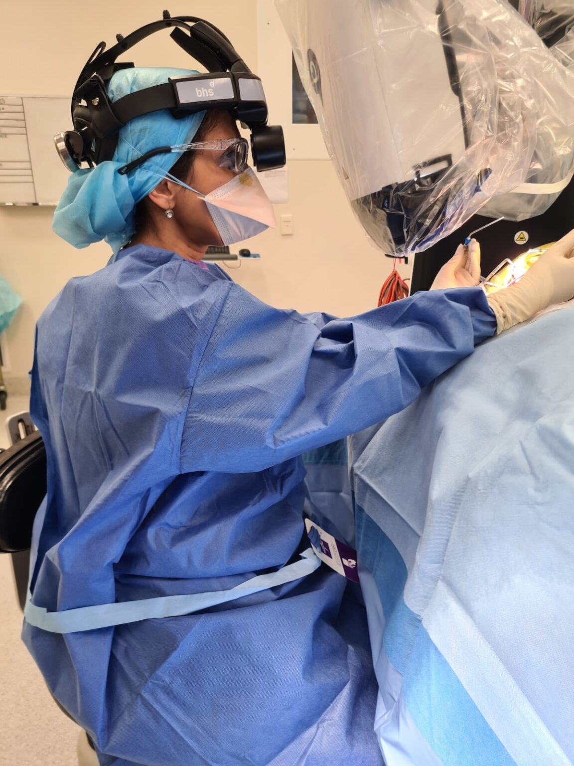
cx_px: 287
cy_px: 383
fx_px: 575
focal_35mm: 26
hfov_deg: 53.1
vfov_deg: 67.3
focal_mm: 5.4
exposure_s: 1/50
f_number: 1.8
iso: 64
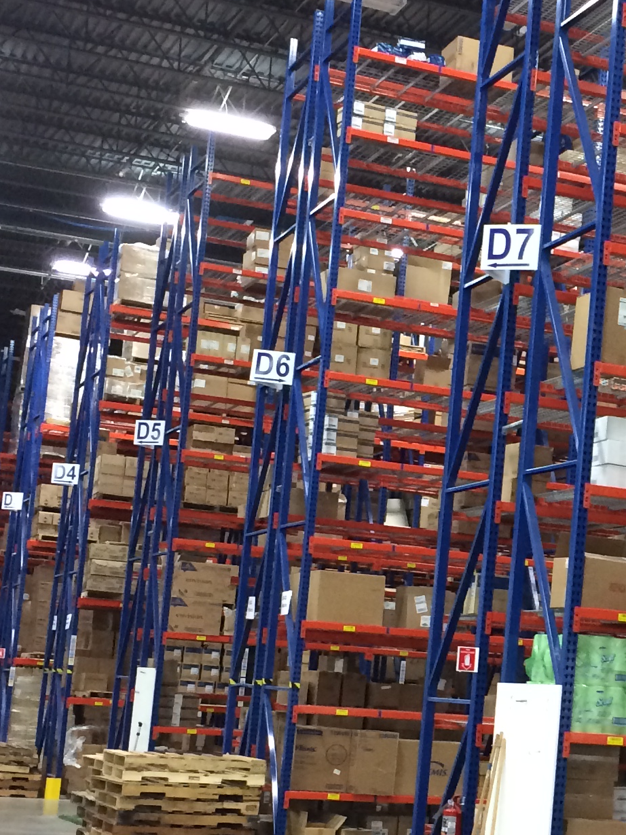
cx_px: 711
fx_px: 1856
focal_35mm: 77
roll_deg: -1.9
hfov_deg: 18.3
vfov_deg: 25.2
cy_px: 531
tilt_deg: +9.1
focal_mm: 4.15
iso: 200
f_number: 2.2
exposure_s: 1/30
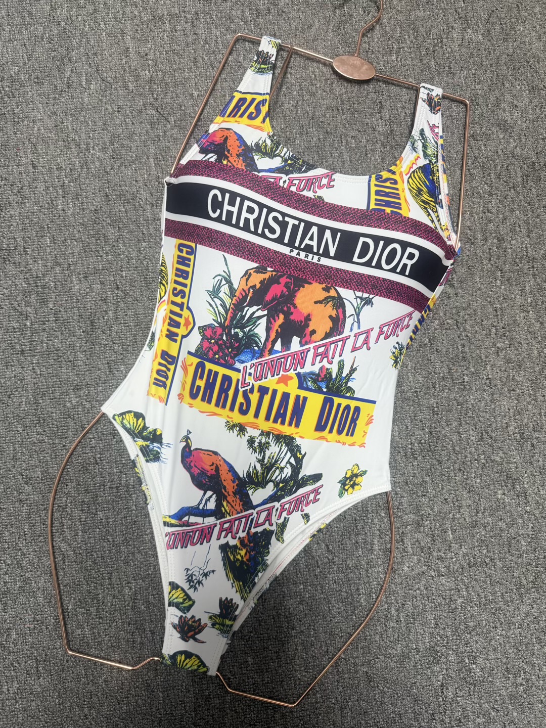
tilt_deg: -87.1
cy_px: 364
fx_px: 505
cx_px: 273
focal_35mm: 24
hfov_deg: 56.8
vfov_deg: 71.6
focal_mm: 6.76
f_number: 1.78
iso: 200
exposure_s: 1/50
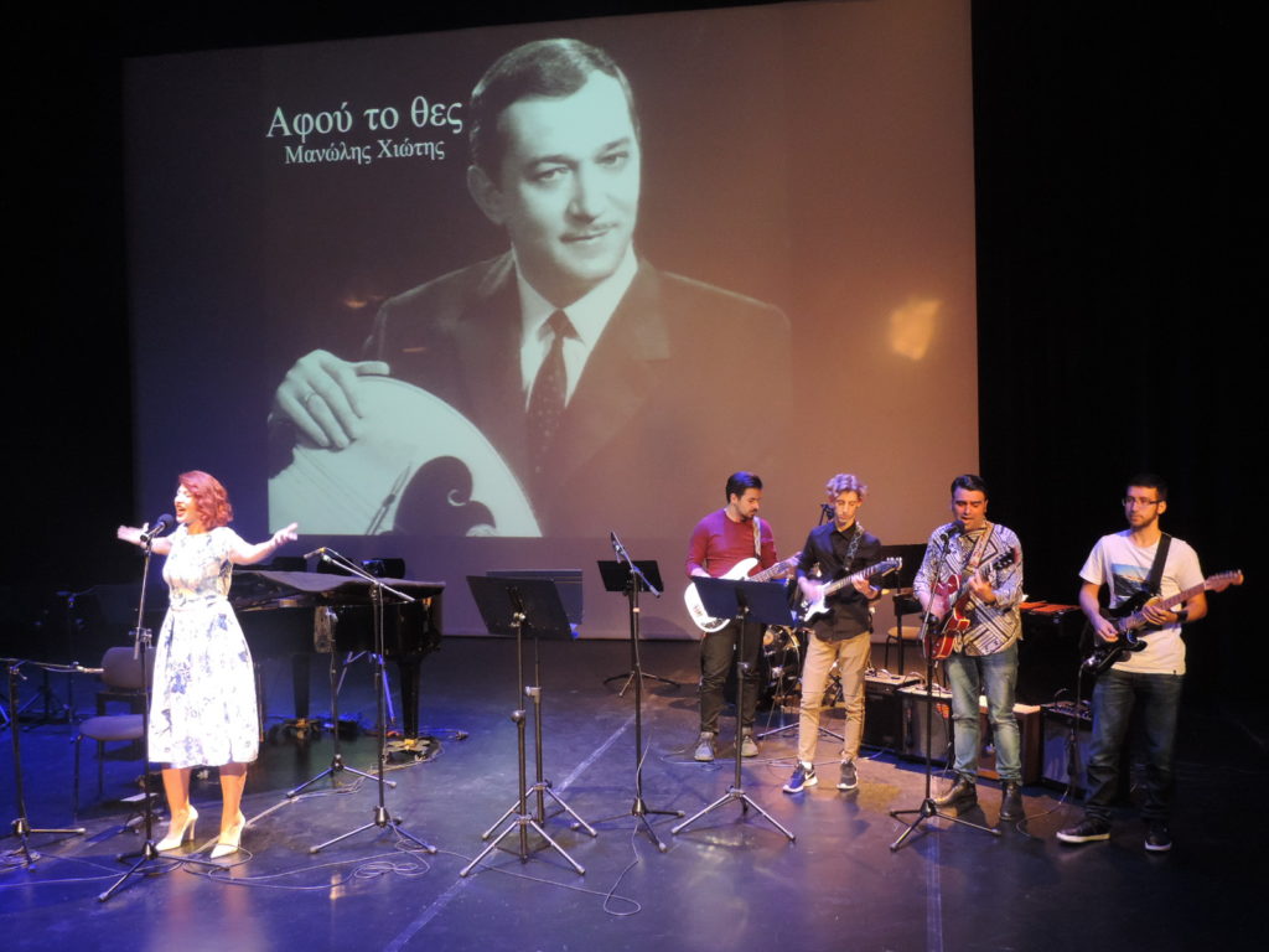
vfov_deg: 40.7
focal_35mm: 35
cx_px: 634
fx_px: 1283
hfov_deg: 52.6
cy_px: 476
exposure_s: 1/13
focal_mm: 6.2
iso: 560
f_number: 3.3
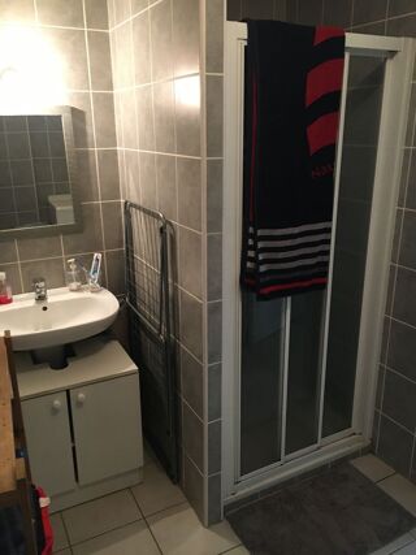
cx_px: 208
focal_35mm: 29
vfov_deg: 61.7
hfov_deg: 48.2
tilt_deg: -15.5
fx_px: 465
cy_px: 278
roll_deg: +2.2
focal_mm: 4.15
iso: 200
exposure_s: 1/25
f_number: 2.2
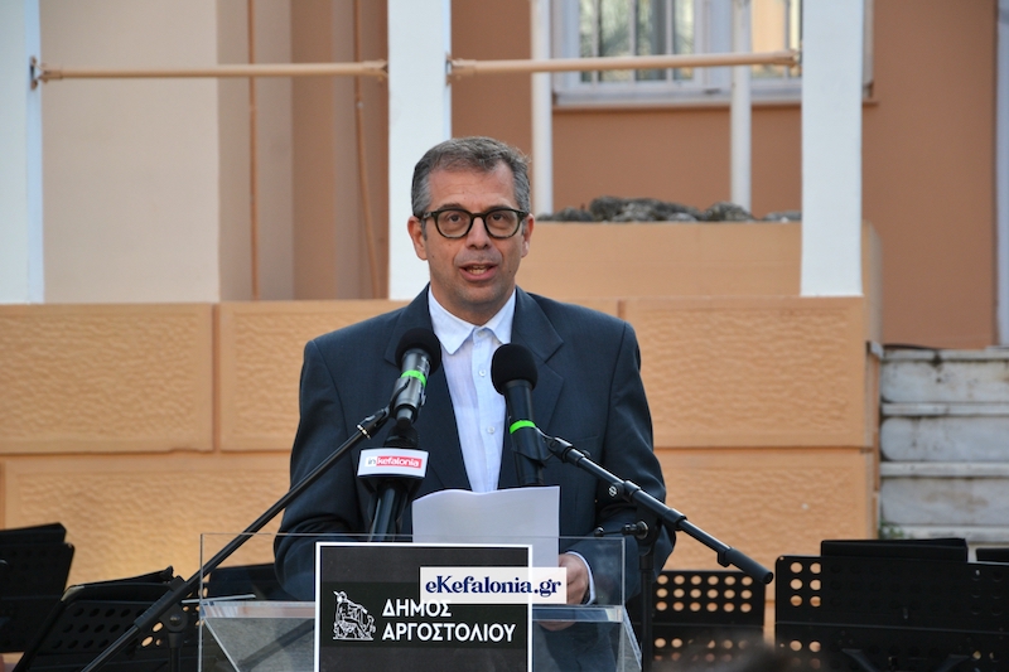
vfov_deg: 8.7
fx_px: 4399
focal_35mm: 157
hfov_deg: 13.1
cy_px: 336
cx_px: 504
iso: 180
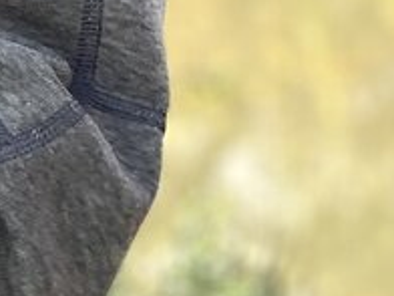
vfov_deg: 3.9
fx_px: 4223
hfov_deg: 5.2
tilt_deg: +0.6
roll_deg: +2.7
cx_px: -595
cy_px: -636
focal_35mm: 371
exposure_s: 1/240
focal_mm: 6
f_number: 2
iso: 32
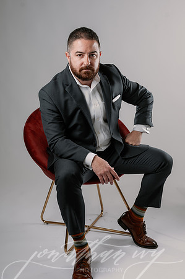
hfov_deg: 26.9
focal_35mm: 50
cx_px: 92
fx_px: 386
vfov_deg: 39.6
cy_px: 140
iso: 100
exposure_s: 1/200
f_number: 5
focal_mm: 50
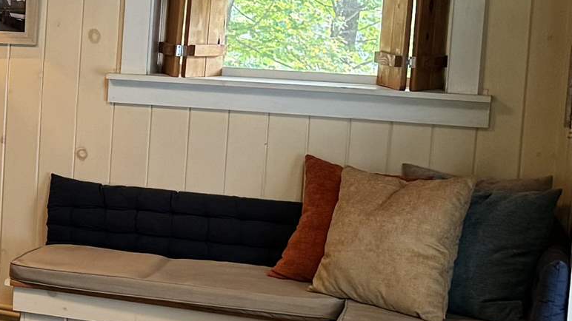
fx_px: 1577
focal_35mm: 104
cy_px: 101
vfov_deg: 11.6
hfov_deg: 17.8
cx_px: -353
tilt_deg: -6.3
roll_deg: -1.5
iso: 250
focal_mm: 6.76
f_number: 1.78
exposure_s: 1/60
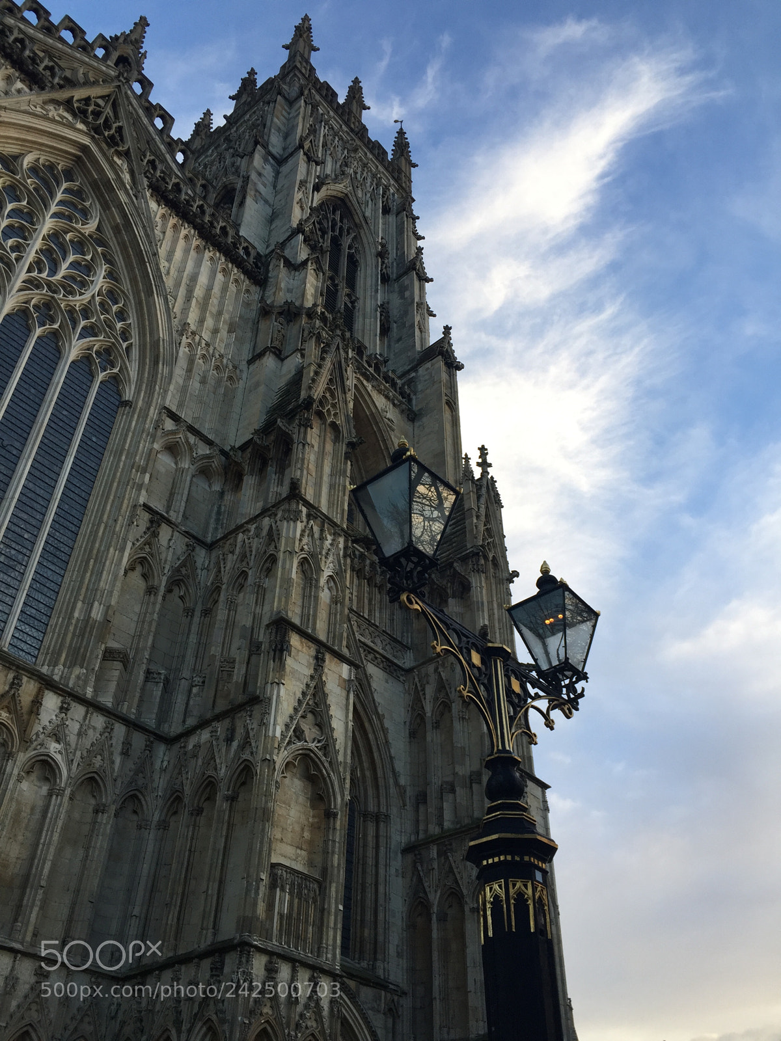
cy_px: 520
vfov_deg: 61.7
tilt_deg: +41.9
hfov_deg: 48.2
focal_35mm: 29
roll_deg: -0.2
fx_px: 872
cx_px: 390
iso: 32
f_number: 2.2
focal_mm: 4.15
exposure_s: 1/158
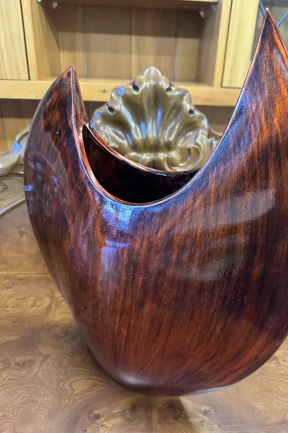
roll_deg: -3.4
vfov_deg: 69.4
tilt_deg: -28.0
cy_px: 222
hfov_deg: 49.5
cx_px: 158
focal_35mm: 26
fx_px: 312
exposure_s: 1/50
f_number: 1.78
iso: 500
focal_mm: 6.86
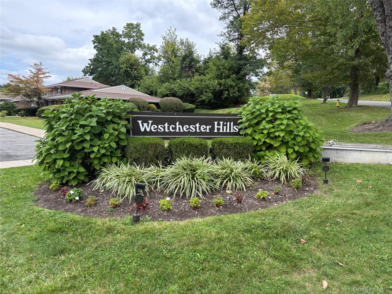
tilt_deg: -5.3
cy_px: 147
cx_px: 196
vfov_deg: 53.1
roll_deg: -1.2
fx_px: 294
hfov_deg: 67.3
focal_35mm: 26
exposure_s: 1/587
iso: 50
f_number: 1.6
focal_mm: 5.96
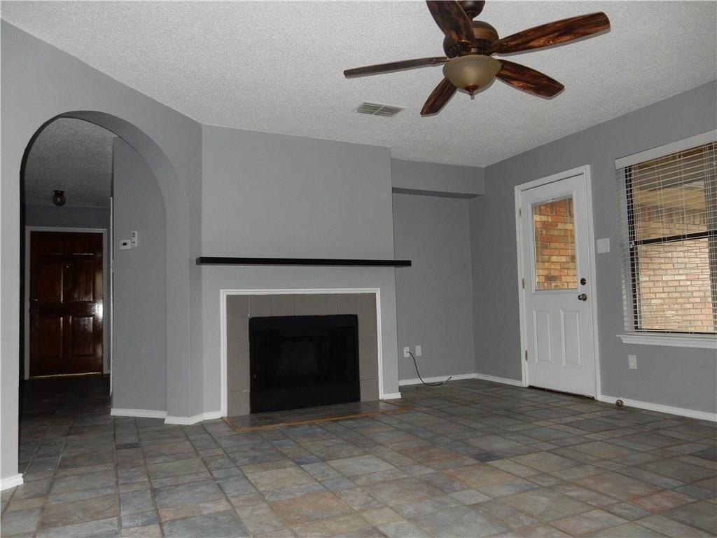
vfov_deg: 54.9
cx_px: 358
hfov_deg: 69.4
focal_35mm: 25
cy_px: 269
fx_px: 518
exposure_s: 1/80
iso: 280
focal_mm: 4.5
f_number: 3.7
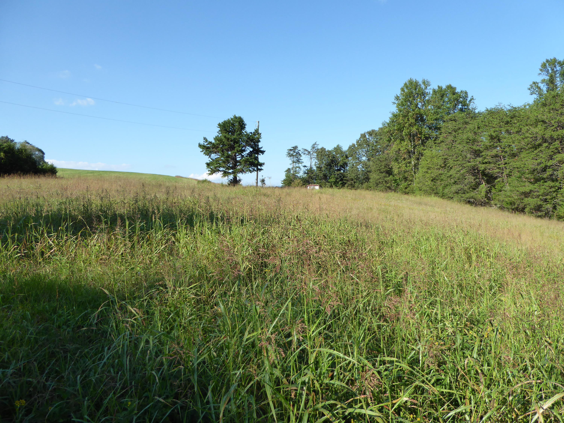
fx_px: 407
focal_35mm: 25
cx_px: 282
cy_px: 212
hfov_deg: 69.4
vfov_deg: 54.9
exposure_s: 1/640
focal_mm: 4.3
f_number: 3.3
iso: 160
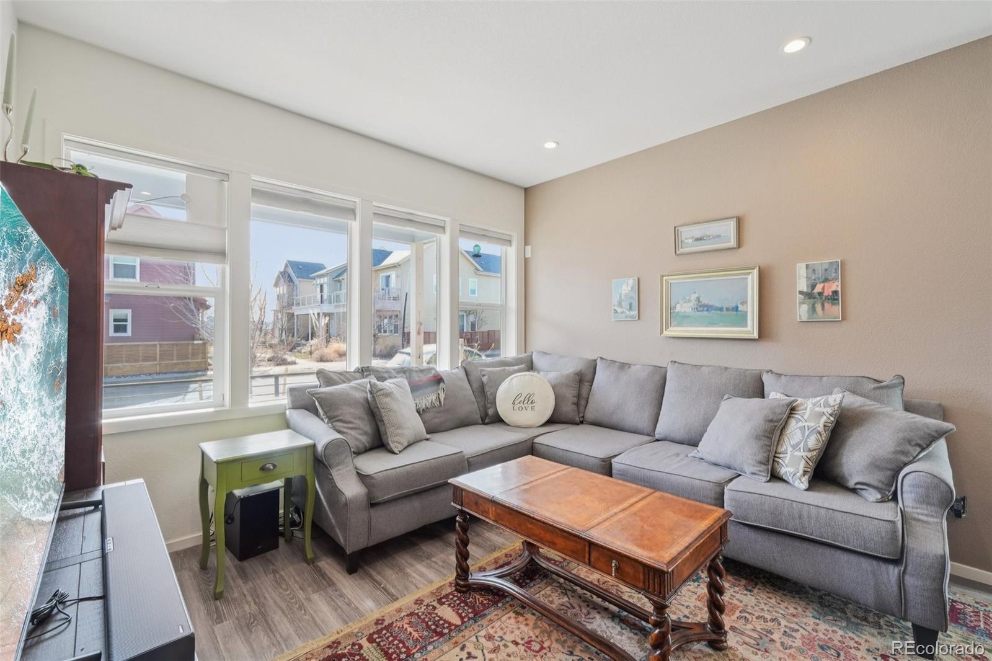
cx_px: 496
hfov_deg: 100.4
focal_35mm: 15
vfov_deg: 77.3
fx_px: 413
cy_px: 330
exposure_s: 1/10
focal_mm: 10
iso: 800
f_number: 8
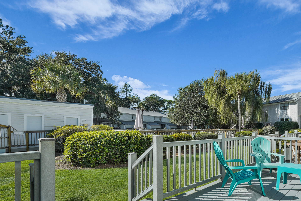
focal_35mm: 21
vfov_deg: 58.6
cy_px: 128
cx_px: 192
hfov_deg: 79.4
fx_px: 176
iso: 320
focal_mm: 16
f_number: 9
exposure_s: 1/400
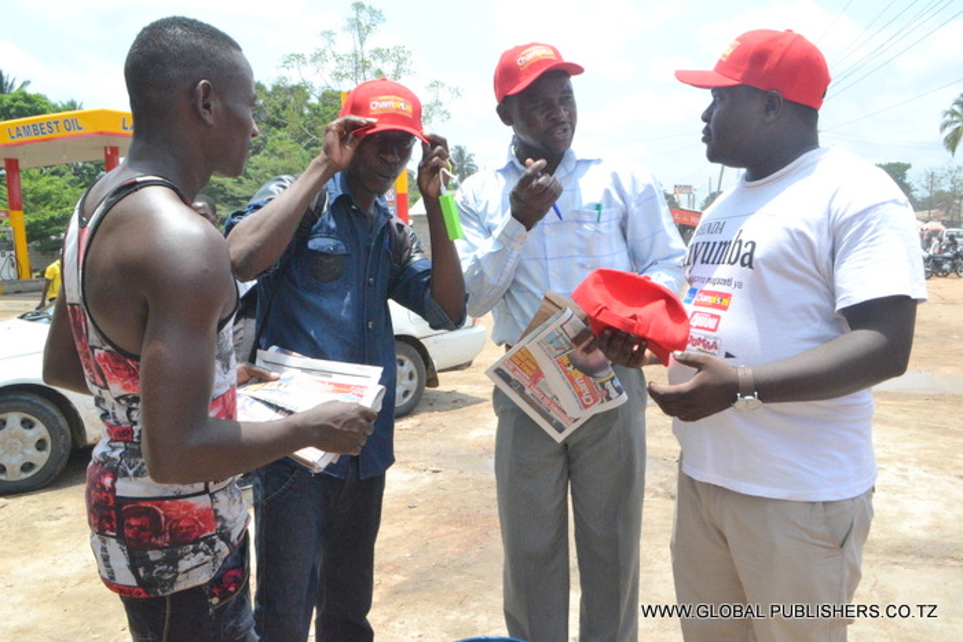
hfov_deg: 61.9
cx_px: 482
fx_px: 803
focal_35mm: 30
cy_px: 321
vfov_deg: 43.6
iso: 3200
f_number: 16
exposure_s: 1/1000
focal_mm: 20
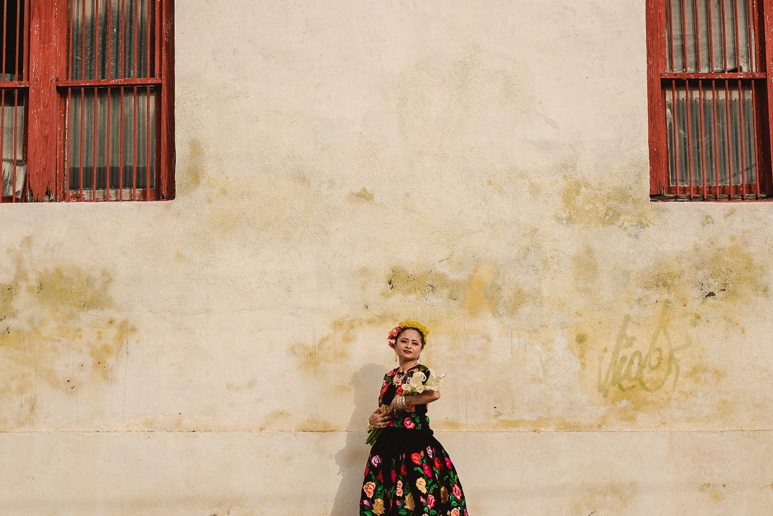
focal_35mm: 77
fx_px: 1654
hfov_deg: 26.3
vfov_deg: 17.7
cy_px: 246
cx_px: 413
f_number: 8
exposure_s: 1/1250
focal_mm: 50
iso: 100
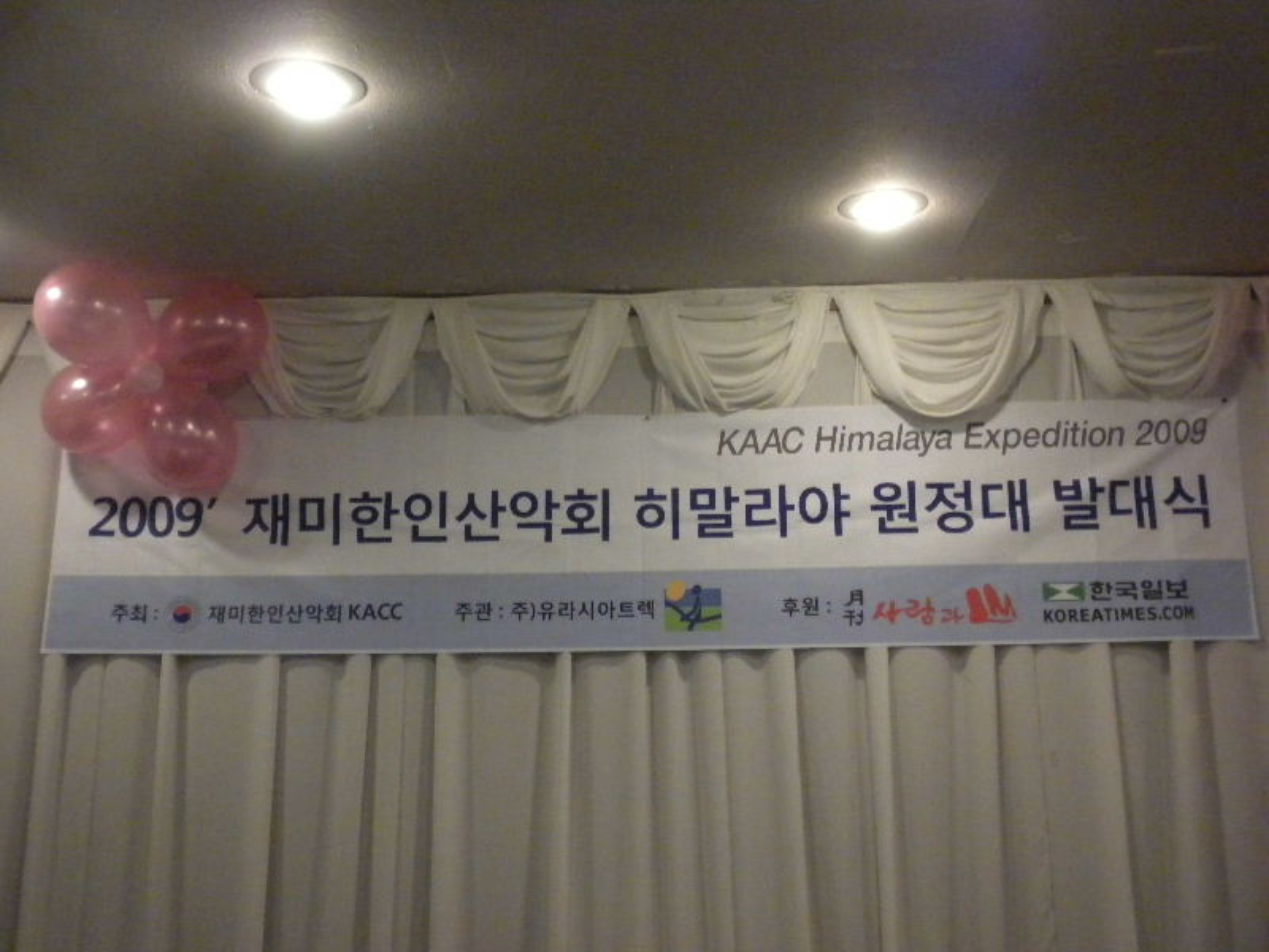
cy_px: 476
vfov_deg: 38.7
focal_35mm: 37
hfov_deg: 50.1
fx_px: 1356
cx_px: 634
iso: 800
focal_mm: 6.6
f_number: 3.5
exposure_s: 1/92.5
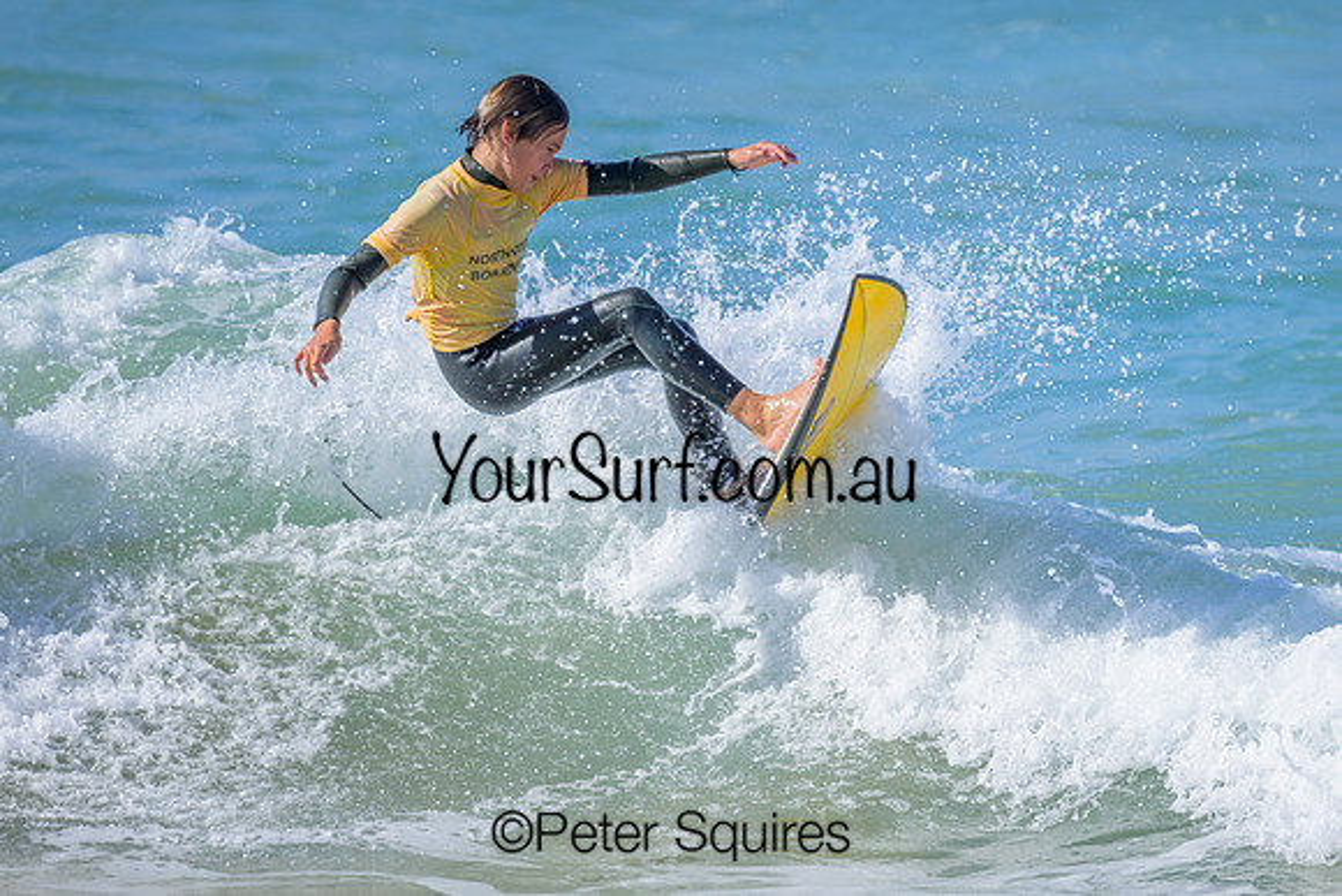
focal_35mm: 1013
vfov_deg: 1.4
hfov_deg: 2.0
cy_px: 434
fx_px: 37757
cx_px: 797
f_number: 6.3
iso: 400
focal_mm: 800
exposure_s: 1/2000
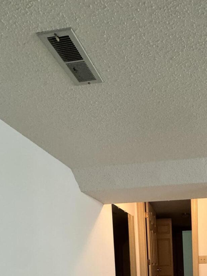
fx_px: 271
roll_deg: +1.9
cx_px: 182
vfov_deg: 44.0
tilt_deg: -4.5
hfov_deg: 39.2
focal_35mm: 34
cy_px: 290
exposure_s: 1/60
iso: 400
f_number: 2.2
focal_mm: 2.22
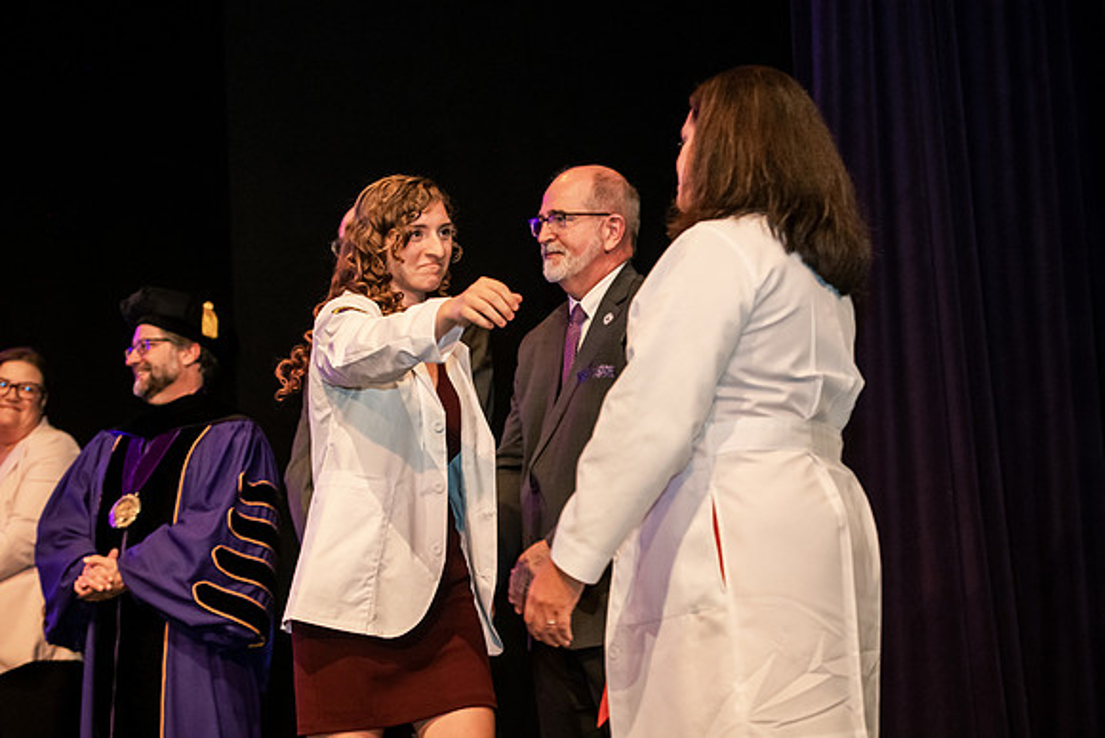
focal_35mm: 82
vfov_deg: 16.7
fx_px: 2517
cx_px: 552
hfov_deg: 24.8
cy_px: 369
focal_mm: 82
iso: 3200
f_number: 3.5
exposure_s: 1/200
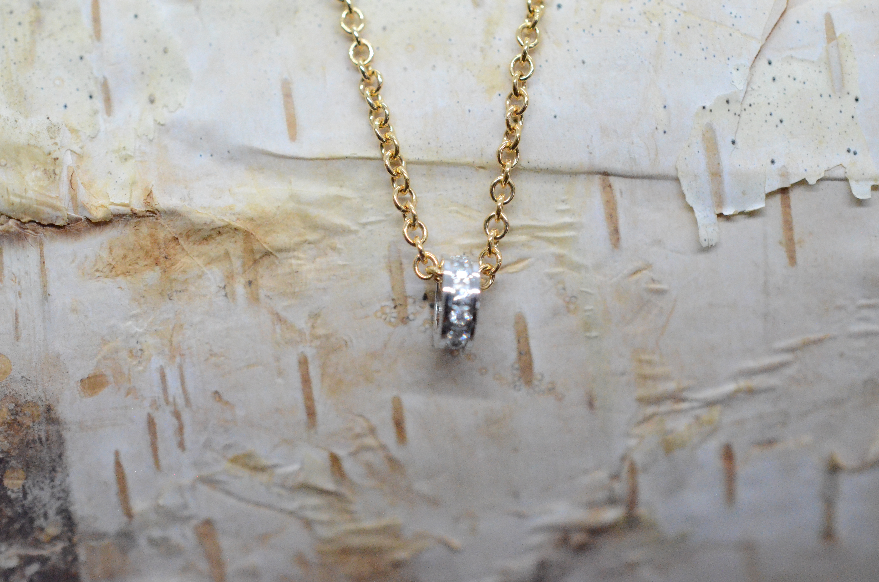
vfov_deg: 22.5
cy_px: 291
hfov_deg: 33.5
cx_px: 440
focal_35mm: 60
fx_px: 1462
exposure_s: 1/2500
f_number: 6.3
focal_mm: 40
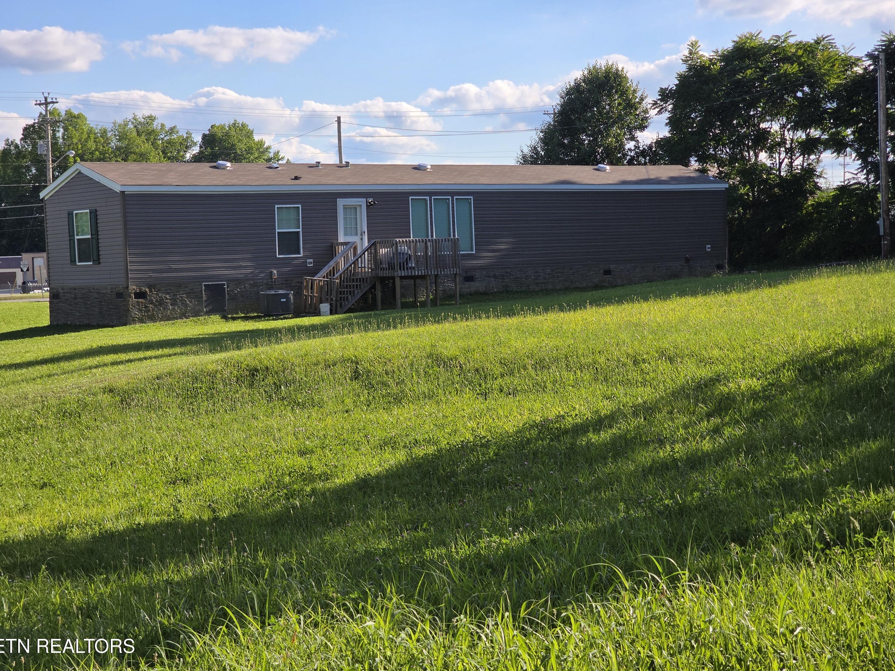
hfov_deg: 27.8
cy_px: 337
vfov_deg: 21.0
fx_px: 1810
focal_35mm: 70
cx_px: 445
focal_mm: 7.9
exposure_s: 1/2000
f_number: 2.4
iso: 50
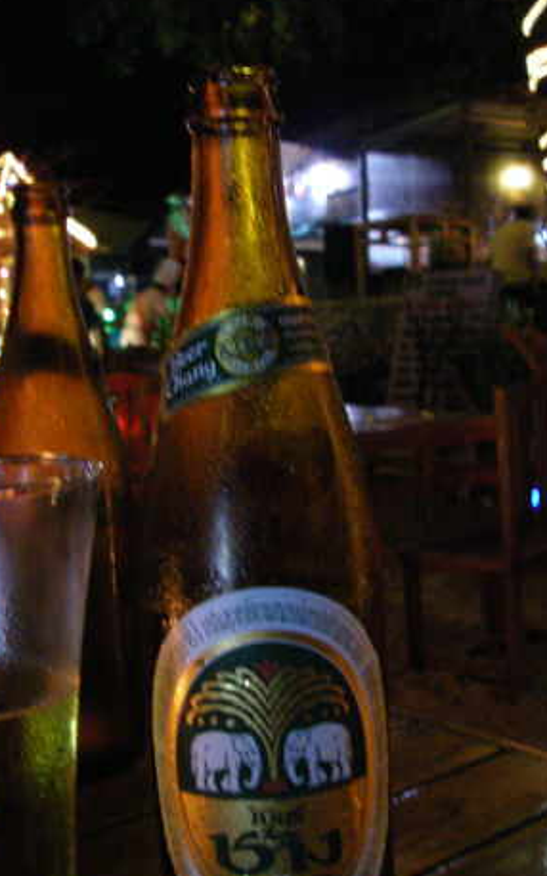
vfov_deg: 44.3
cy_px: 476
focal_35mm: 45
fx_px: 1074
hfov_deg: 28.5
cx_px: 342
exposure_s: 1/4
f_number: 3.3
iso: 400
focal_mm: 6.3
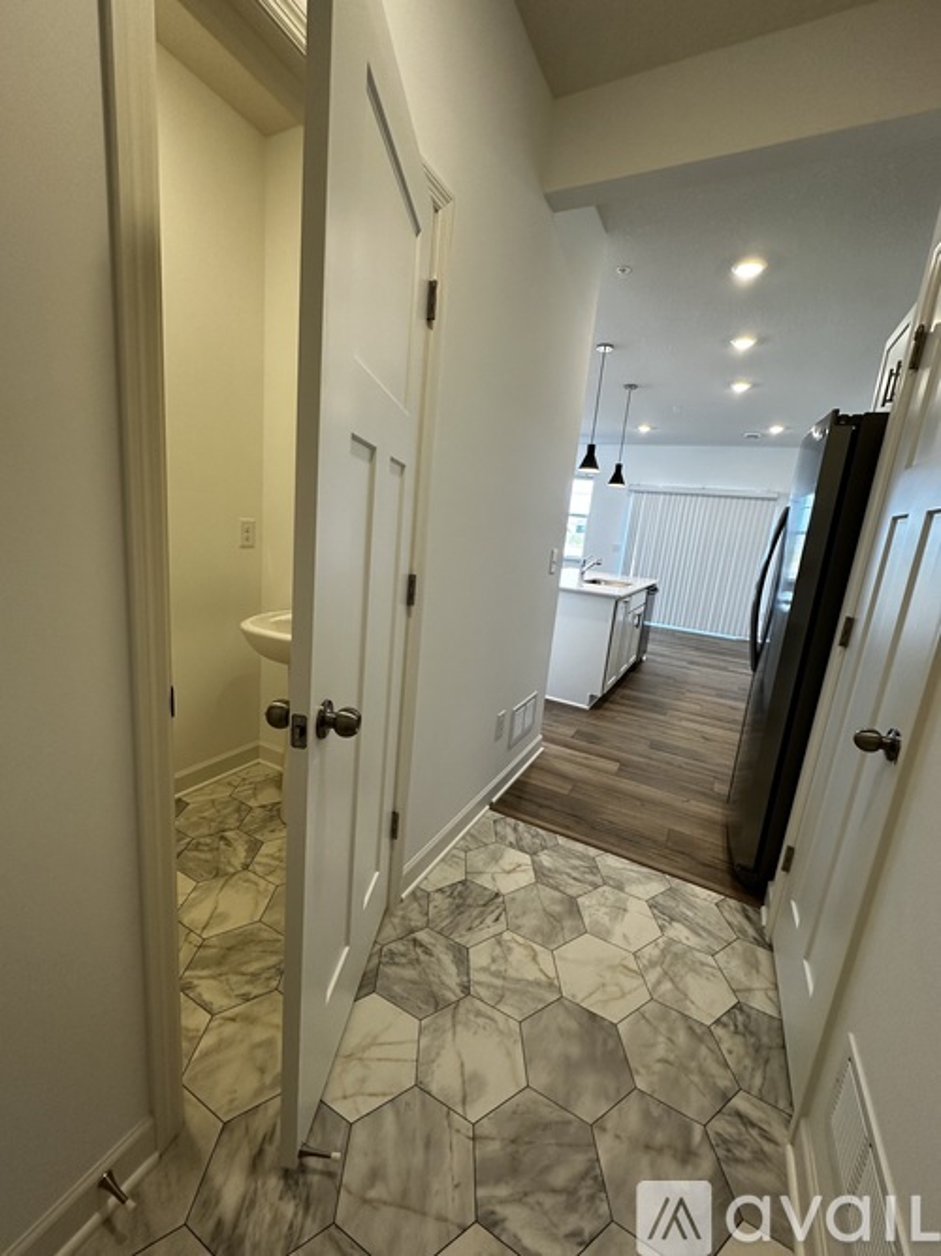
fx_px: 508
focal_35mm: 14
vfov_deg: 102.1
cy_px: 628
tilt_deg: -11.0
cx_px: 470
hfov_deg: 85.7
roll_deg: -6.0
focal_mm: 2.22
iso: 160
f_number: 2.2
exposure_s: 1/120
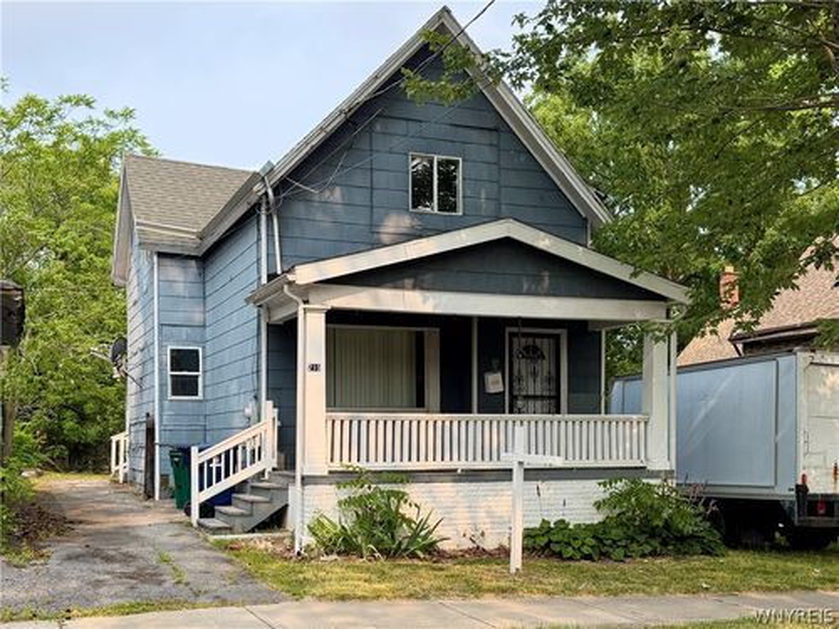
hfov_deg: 71.6
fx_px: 582
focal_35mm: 24
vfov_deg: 56.8
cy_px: 314
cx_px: 420
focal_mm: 6.76
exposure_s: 1/1493
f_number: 1.78
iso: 100
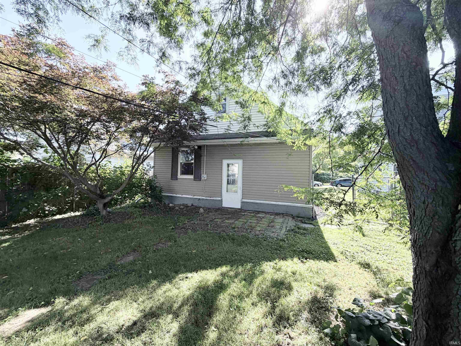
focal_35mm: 14
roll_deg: -1.3
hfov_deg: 102.1
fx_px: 186
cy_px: 173
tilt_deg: +0.1
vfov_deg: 85.7
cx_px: 230
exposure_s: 1/227
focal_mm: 2.22
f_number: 2.2
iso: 50
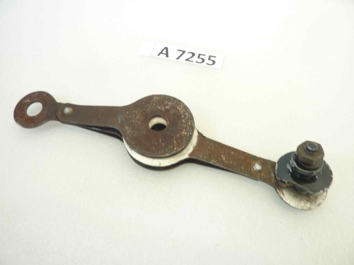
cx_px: 177
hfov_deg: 69.4
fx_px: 256
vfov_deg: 54.9
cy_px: 132
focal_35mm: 25
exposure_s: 1/20
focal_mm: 4.1
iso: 80
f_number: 3.3
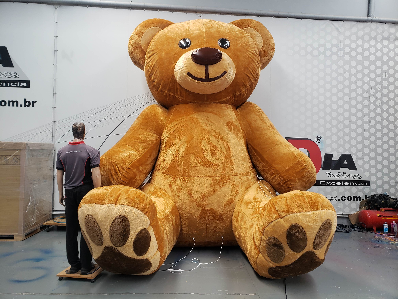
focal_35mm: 26
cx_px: 199
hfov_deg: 67.3
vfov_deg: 53.1
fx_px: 299
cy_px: 150
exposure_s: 1/60
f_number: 2.4
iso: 125
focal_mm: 4.3
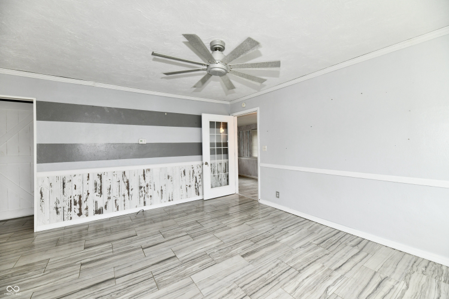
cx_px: 224
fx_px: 175
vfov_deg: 81.2
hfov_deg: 104.3
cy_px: 150
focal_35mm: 14
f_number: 6.3
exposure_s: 1/60
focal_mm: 14
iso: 640
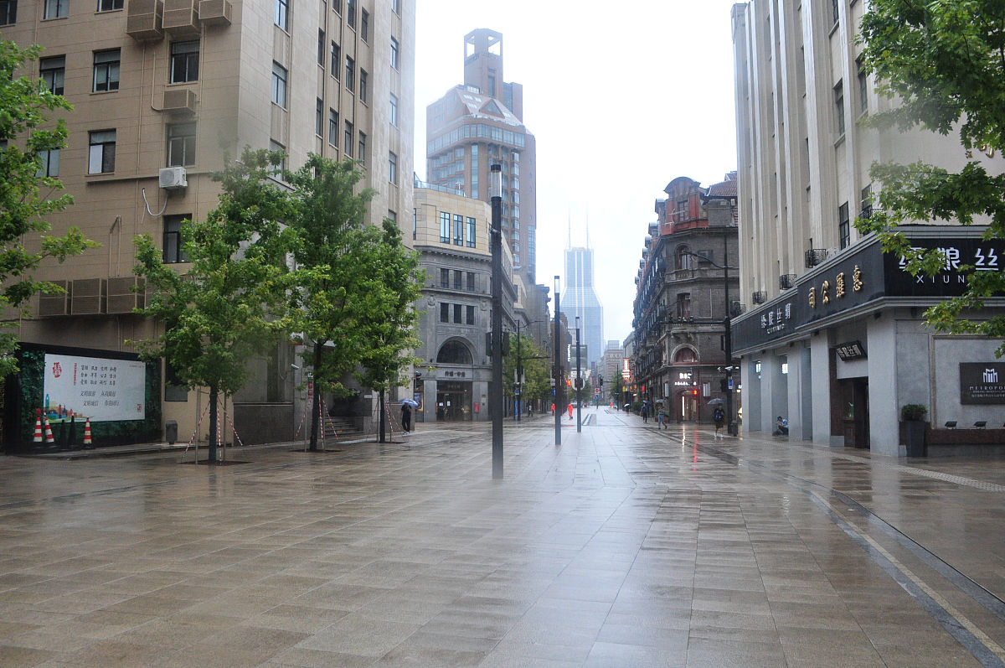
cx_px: 502
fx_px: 753
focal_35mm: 27
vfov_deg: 47.8
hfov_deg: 67.4
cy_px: 334
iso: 800
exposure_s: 1/125
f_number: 9
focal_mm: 18
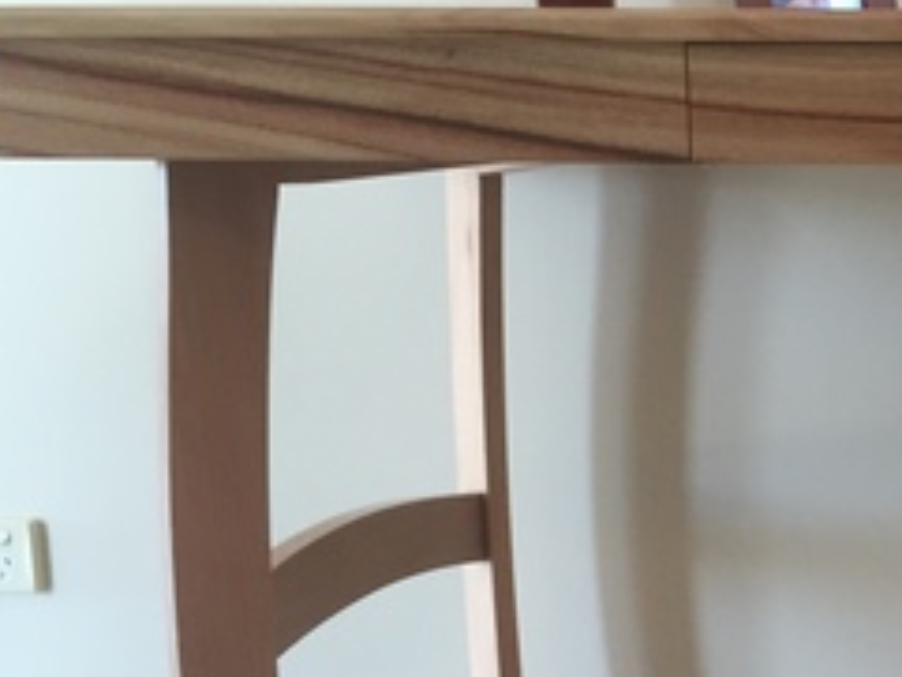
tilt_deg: -10.7
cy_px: 527
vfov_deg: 19.0
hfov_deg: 23.0
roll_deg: -0.4
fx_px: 2007
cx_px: 1112
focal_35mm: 77
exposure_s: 1/30
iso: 80
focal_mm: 4.15
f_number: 2.2
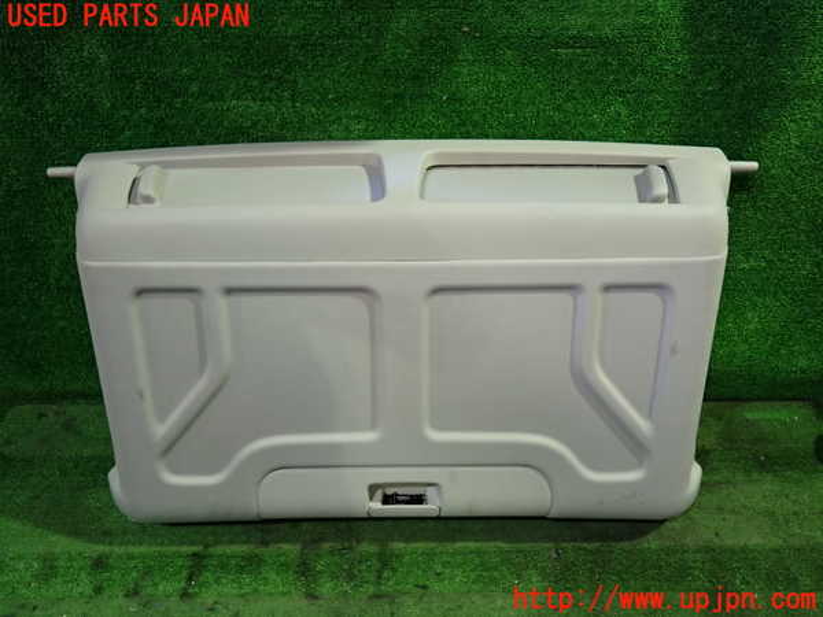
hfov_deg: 69.4
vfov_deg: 54.9
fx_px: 594
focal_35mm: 25
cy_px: 308
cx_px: 412
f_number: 2
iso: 250
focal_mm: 4.5
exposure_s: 1/30
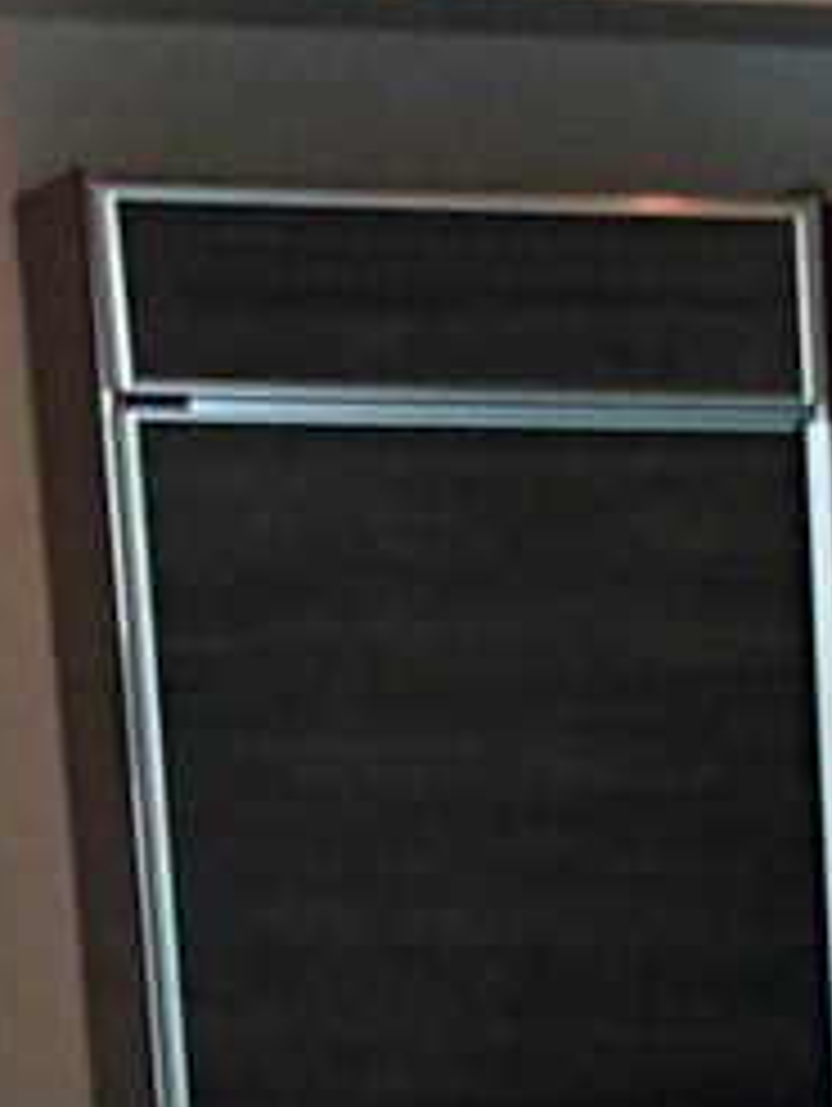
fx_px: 5822
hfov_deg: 7.8
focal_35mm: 182
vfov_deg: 9.6
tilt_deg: -17.5
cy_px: 2673
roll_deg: +0.8
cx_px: 1709
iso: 32
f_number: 1.8
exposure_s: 1/120
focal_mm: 3.99
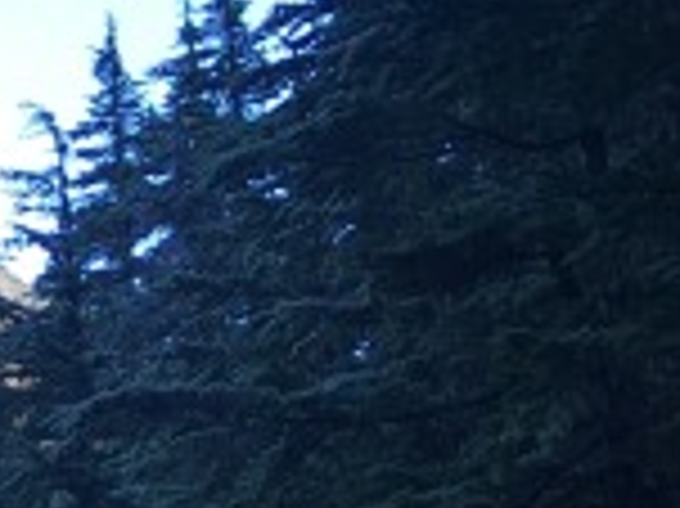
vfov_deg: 8.8
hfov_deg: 10.6
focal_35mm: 154
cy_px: 1200
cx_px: -1049
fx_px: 3023
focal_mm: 4.15
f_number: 2.2
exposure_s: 1/120
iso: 25
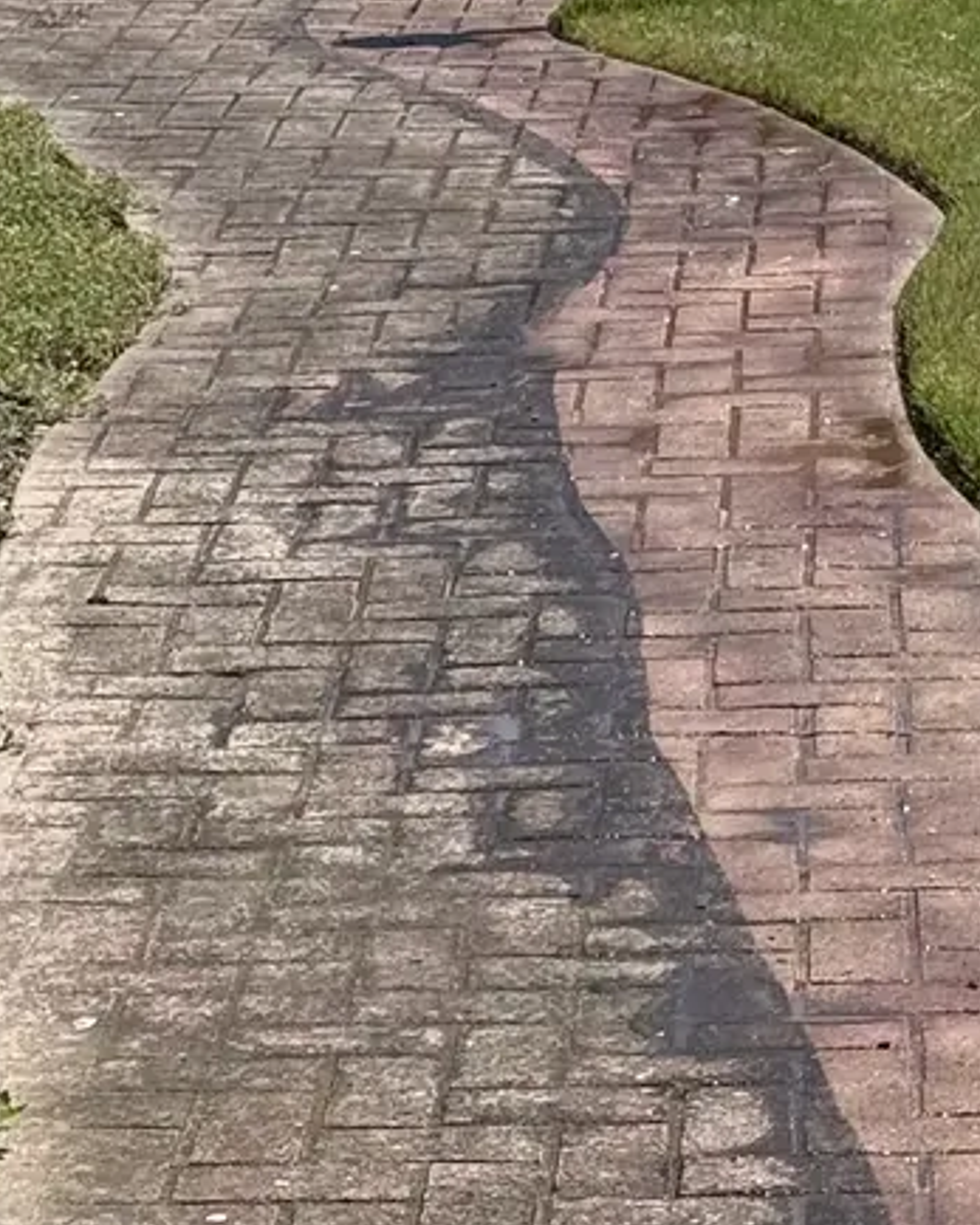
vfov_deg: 11.7
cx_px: 569
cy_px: 1380
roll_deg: +2.8
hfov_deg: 9.5
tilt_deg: -20.2
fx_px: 5875
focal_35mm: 162
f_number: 1.78
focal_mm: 6.76
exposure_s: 1/4878
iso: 64
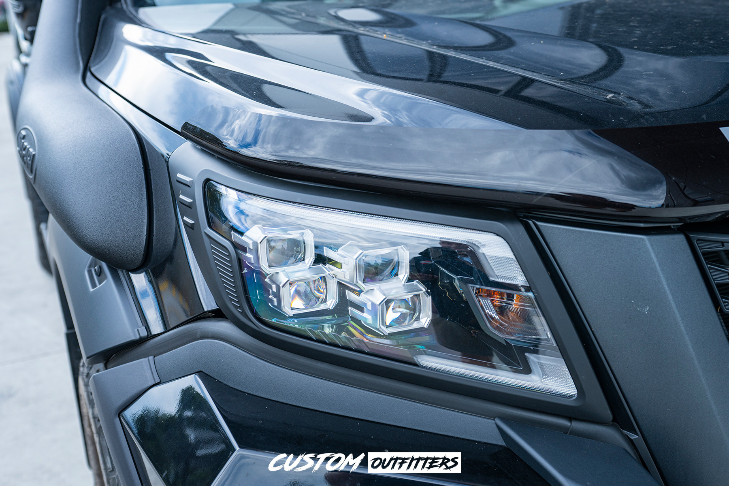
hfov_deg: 57.2
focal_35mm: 33
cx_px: 364
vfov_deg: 40.0
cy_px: 243
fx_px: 668
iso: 200
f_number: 4
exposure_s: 1/160
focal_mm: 33
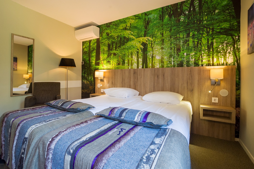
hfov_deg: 100.5
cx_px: 127
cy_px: 84
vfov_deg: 77.2
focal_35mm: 15
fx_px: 106
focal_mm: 10
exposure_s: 1/5
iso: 640
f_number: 8
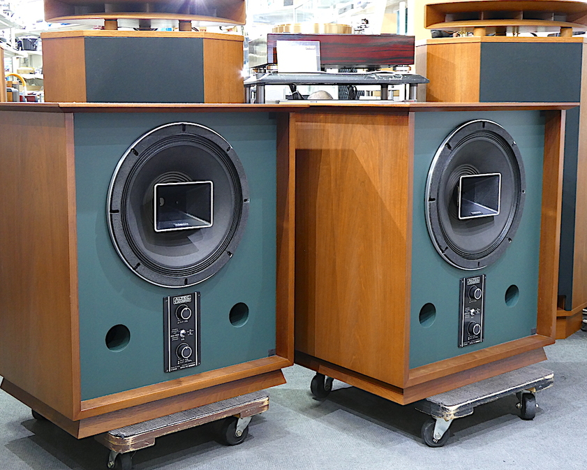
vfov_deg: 30.8
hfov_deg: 38.0
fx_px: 851
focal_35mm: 49
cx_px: 276
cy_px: 227
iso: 200
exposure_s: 1/2
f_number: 3.9
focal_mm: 7.8
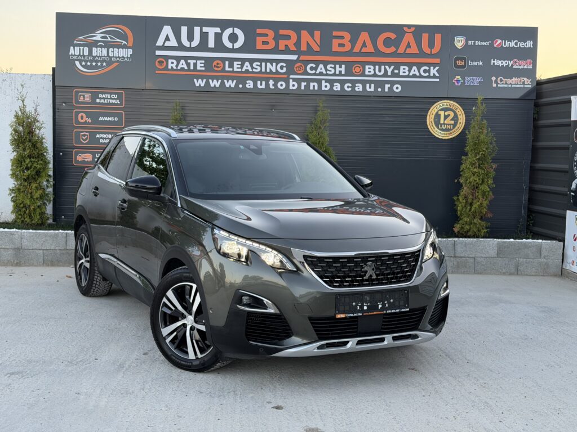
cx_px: 288
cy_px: 216
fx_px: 800
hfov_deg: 39.7
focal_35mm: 48
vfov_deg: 30.3
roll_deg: -1.4
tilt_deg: -4.5
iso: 64
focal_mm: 6.76
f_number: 1.78
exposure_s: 1/156
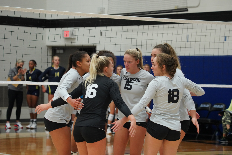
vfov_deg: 9.2
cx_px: 116
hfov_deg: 13.7
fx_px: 967
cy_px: 78
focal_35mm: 150
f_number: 6.3
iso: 4000
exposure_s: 1/250
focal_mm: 150
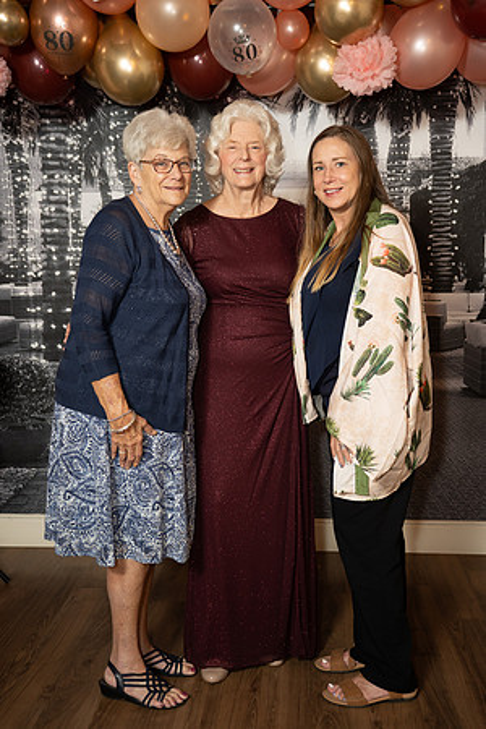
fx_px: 842
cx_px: 243
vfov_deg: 46.8
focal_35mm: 42
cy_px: 364
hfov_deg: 32.2
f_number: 2.8
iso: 1000
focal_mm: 41.6
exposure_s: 1/160
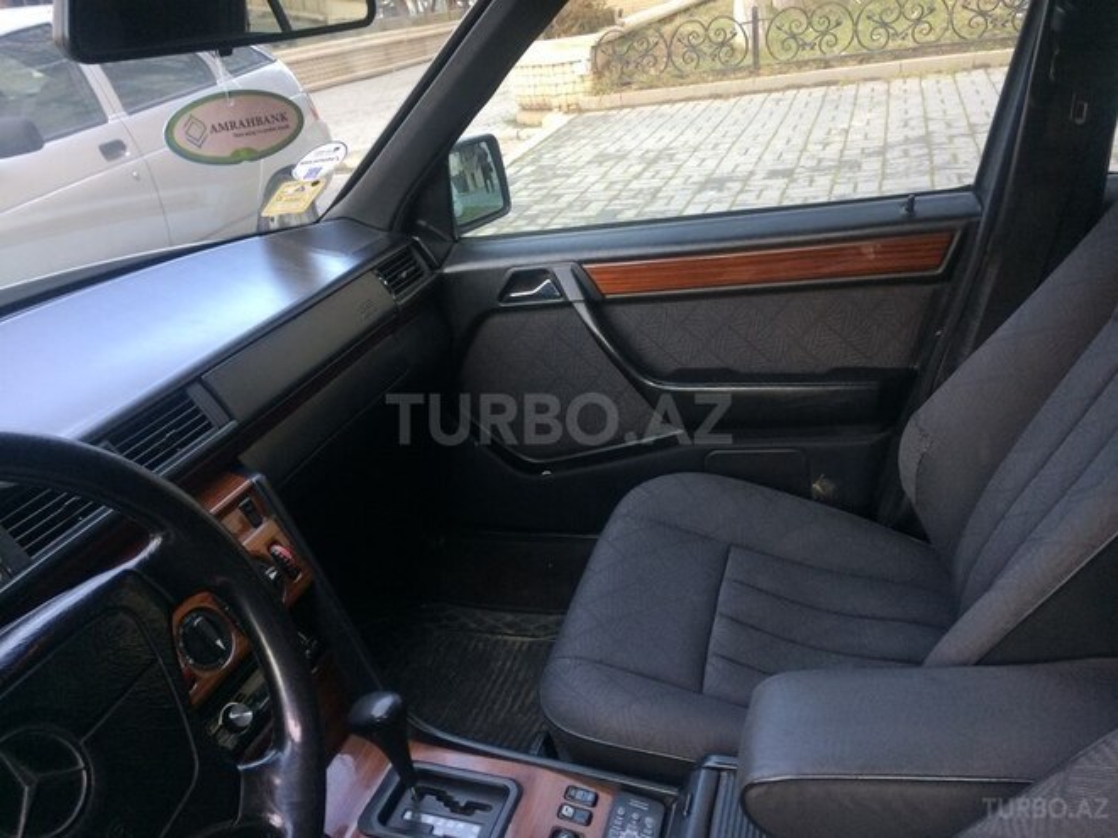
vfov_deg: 48.2
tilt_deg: -24.2
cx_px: 559
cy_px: 419
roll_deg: +8.7
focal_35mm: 29
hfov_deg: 61.7
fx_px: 937
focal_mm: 4.15
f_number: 2.2
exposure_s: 1/33
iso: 50
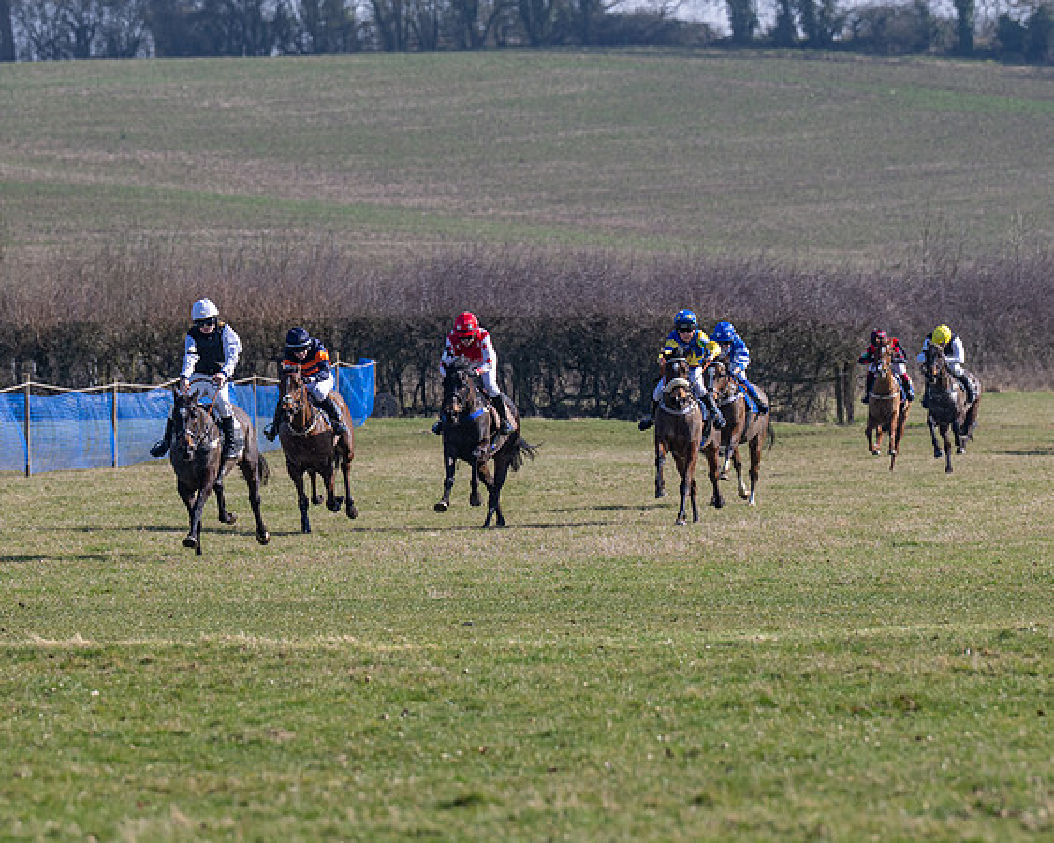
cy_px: 431
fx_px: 12077
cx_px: 329
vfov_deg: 4.0
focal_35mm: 387
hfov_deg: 5.0
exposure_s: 1/1250
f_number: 5
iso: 200
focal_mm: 200
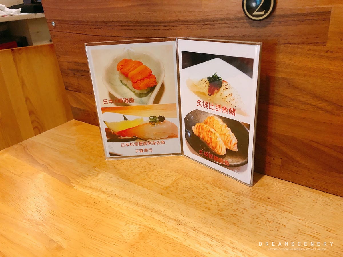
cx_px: 172
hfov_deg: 63.4
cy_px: 128
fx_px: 277
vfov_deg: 49.7
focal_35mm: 28
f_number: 1.8
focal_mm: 3.99
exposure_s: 1/15
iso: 100
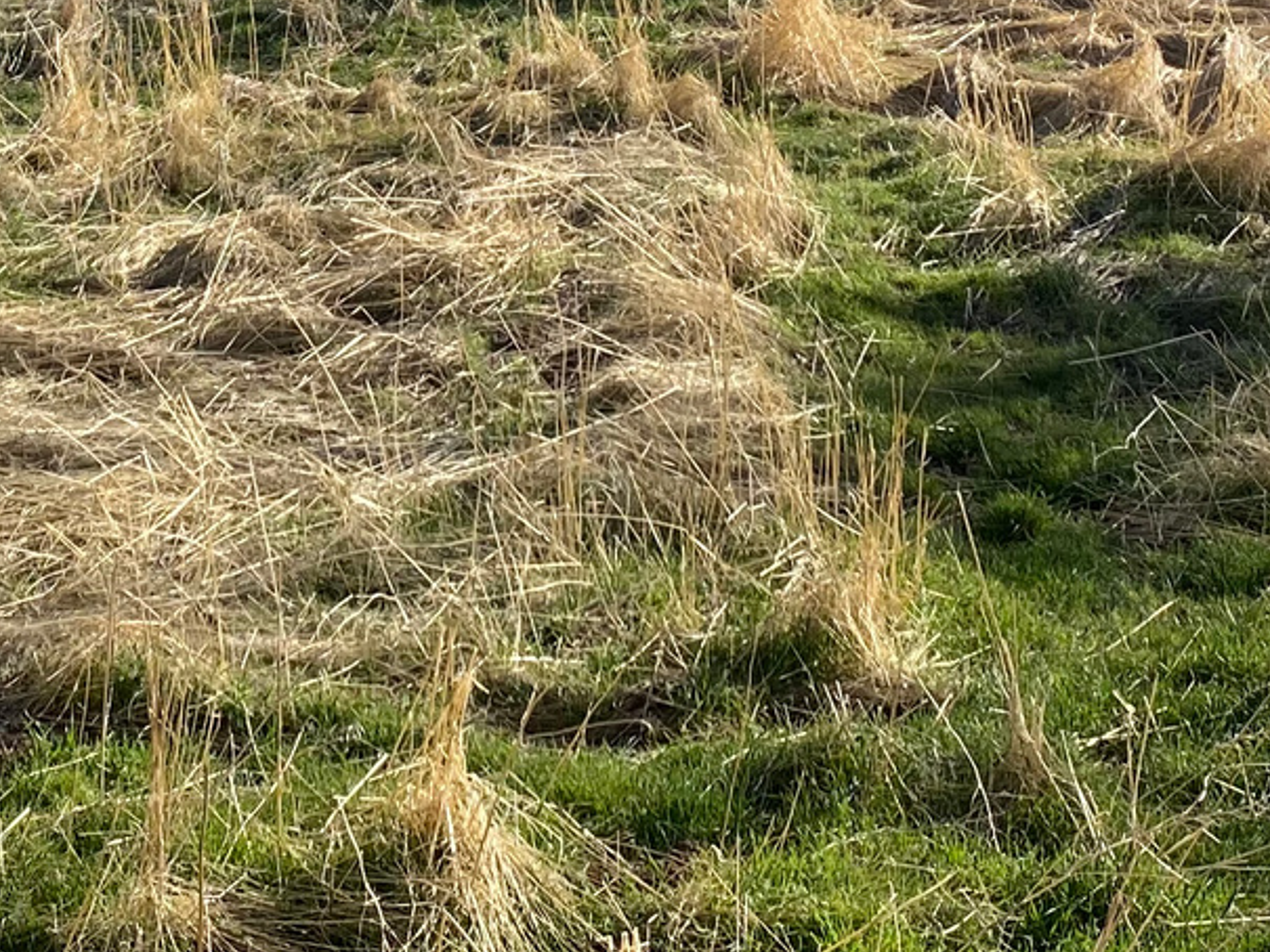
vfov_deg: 16.5
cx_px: 453
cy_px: 10
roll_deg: -0.1
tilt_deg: -5.3
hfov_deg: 22.2
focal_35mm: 88
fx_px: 3229
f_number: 1.8
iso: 32
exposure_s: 1/2105
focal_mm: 4.25
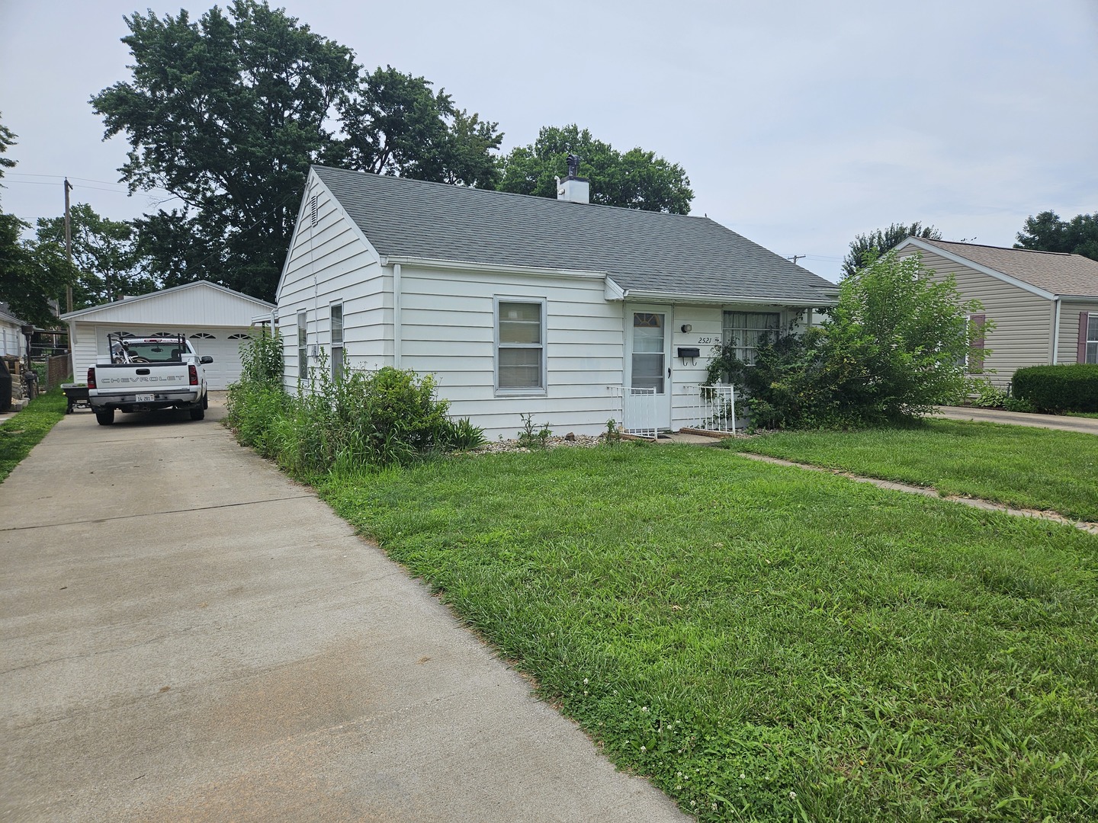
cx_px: 549
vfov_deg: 58.9
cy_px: 412
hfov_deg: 73.9
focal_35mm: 23
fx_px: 730
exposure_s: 1/2621
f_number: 1.8
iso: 25
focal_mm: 5.4
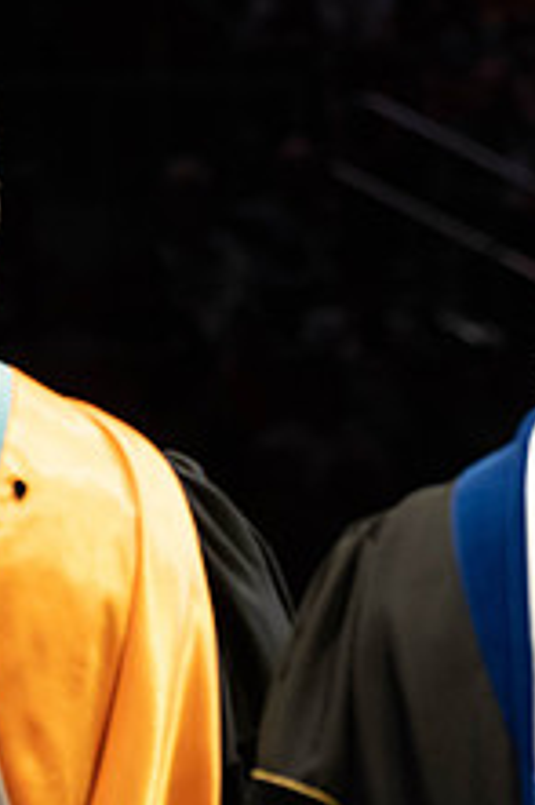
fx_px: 8818
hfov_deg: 3.5
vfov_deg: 5.2
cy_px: 380
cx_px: -398
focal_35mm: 395
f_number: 4.5
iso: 1600
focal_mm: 125
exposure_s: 1/320
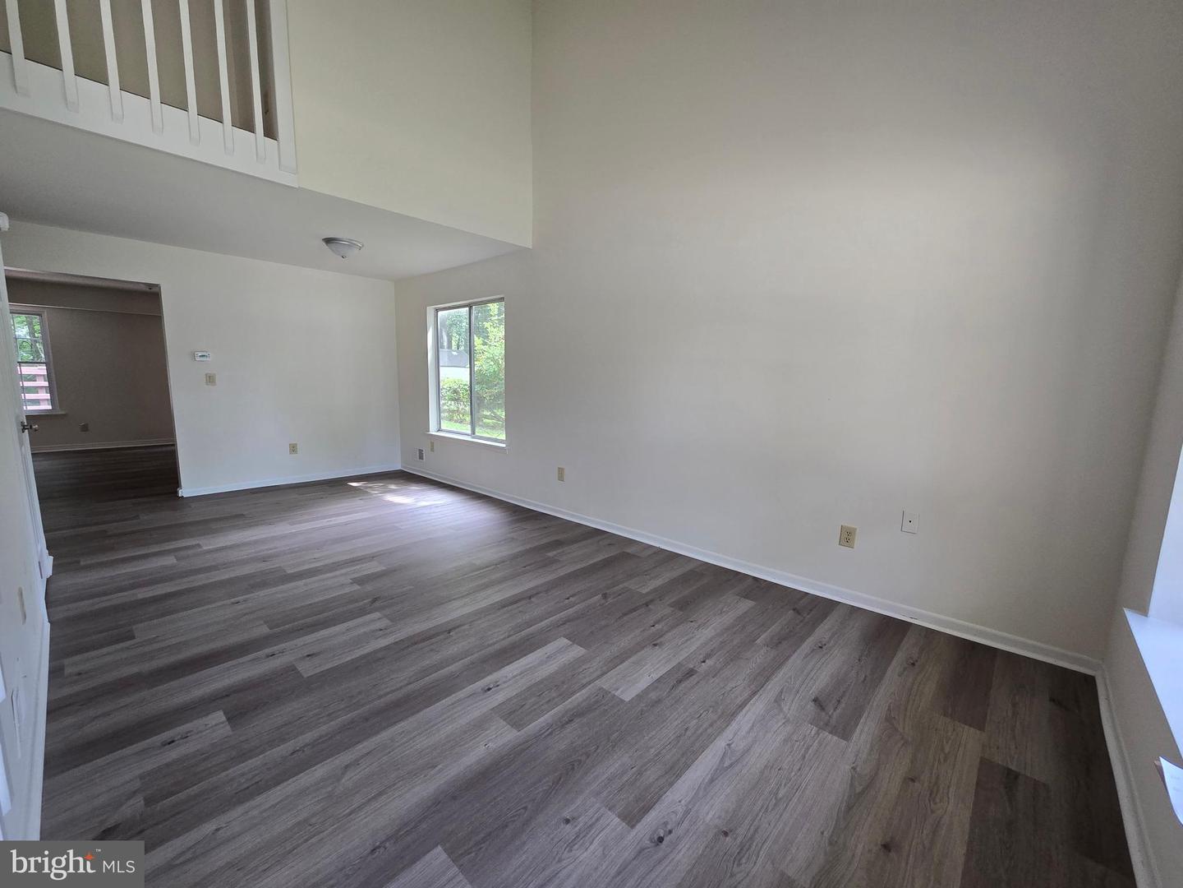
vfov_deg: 89.9
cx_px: 592
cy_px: 444
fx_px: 444
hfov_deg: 106.2
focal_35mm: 13
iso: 160
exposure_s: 1/100
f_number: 2.2
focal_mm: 2.2
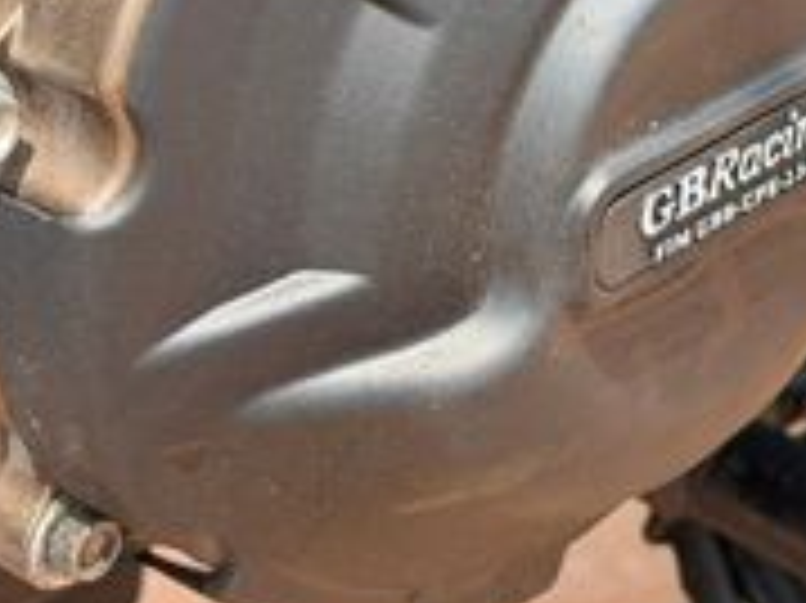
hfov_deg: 11.5
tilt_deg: -15.0
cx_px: 630
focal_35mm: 172
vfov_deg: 8.6
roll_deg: +8.2
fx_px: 4002
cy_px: -58
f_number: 1.78
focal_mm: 6.76
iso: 100
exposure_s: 1/1330
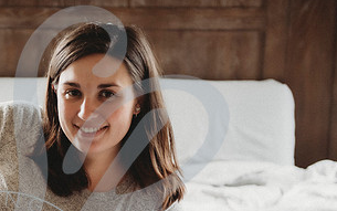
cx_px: 56
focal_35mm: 102
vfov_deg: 12.7
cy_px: 212
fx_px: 937
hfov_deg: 20.1
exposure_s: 1/125
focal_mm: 52
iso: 640
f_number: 2.8
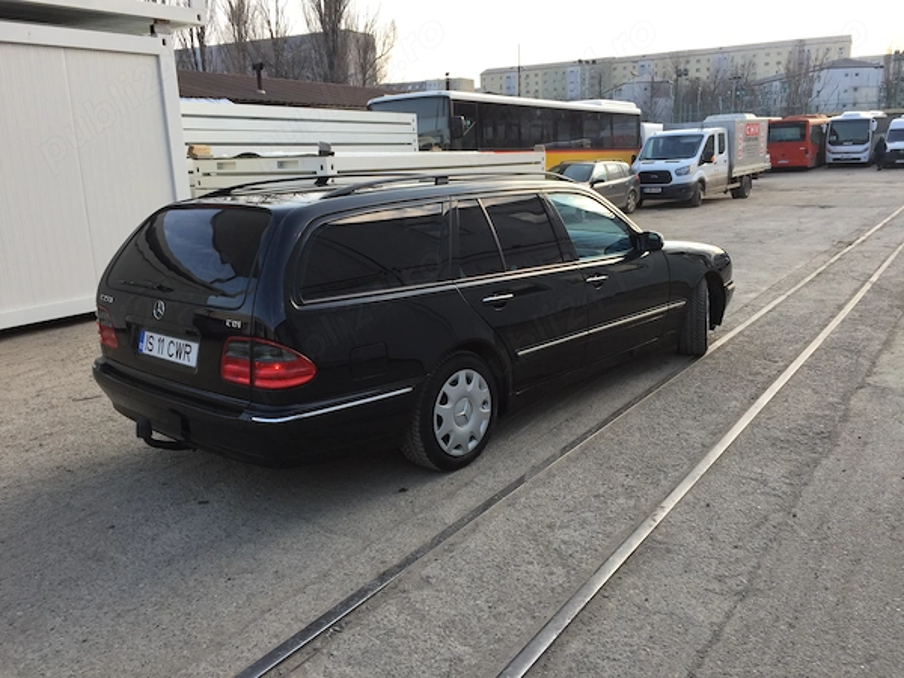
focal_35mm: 29
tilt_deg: -13.4
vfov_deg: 48.2
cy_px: 339
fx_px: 757
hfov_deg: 61.7
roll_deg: +2.6
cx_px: 452
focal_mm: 4.15
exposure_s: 1/258
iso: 32
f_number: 2.2
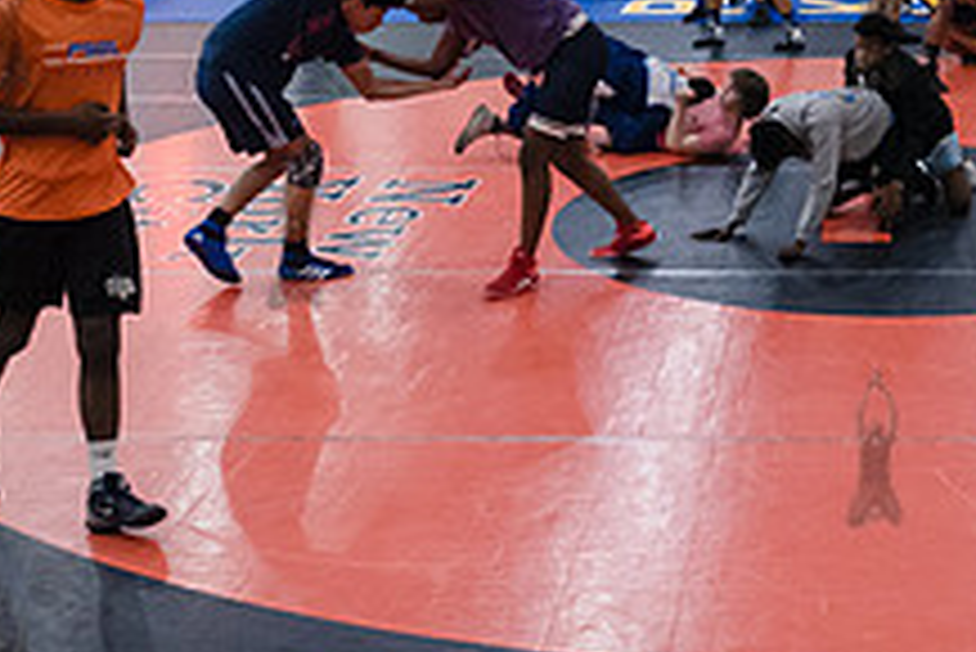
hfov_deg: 28.9
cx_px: 873
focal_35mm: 67
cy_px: 11
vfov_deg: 19.8
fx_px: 1818
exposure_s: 1/250
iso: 5000
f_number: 3.2
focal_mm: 24
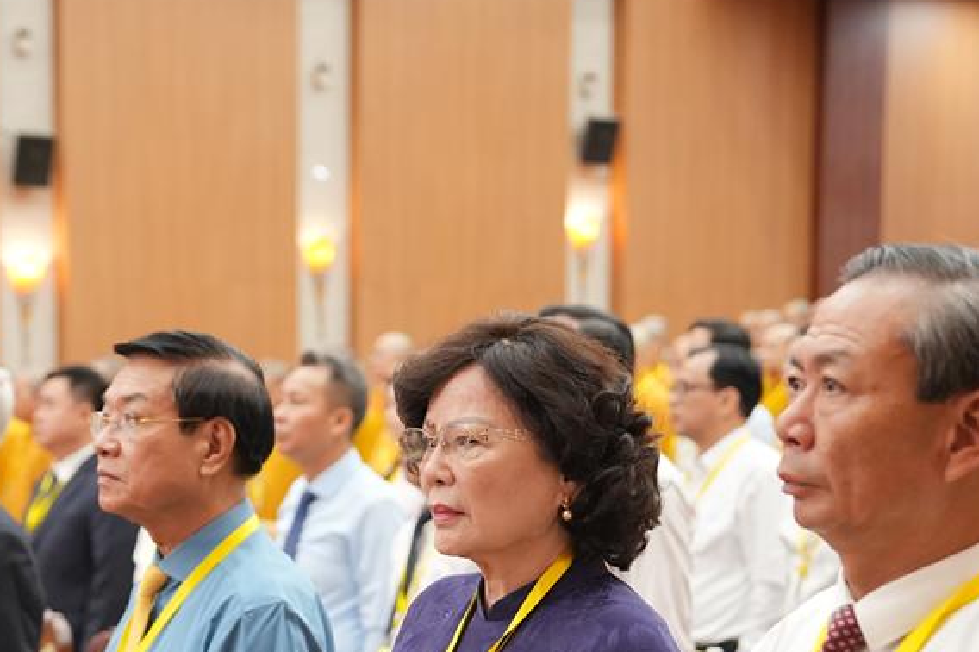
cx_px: 379
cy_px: 664
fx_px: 2528
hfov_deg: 21.9
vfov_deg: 14.4
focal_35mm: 93
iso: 2000
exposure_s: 1/125
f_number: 2.8
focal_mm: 44
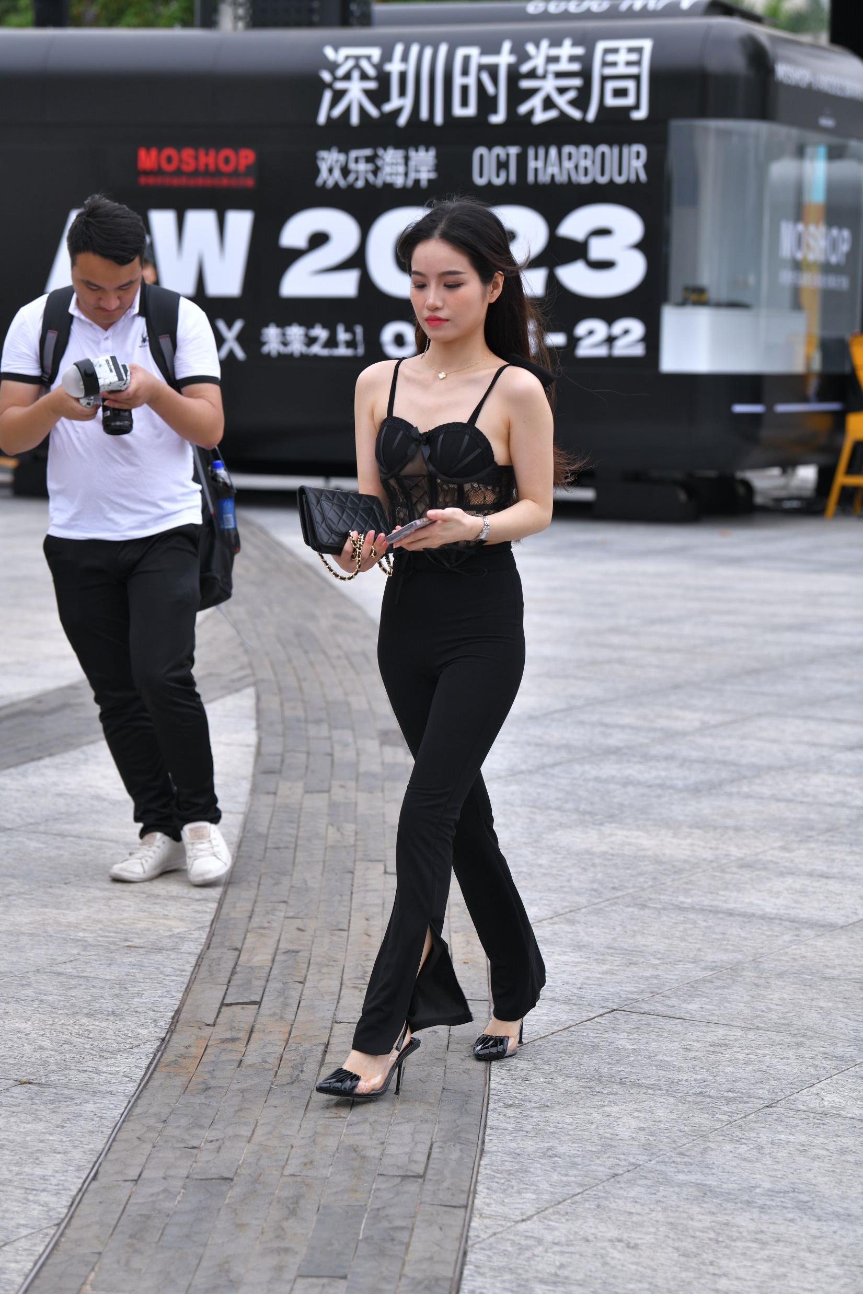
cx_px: 432
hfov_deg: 14.4
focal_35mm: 95
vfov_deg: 21.5
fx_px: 3415
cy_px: 647
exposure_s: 1/500
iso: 360
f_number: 4.5
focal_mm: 95
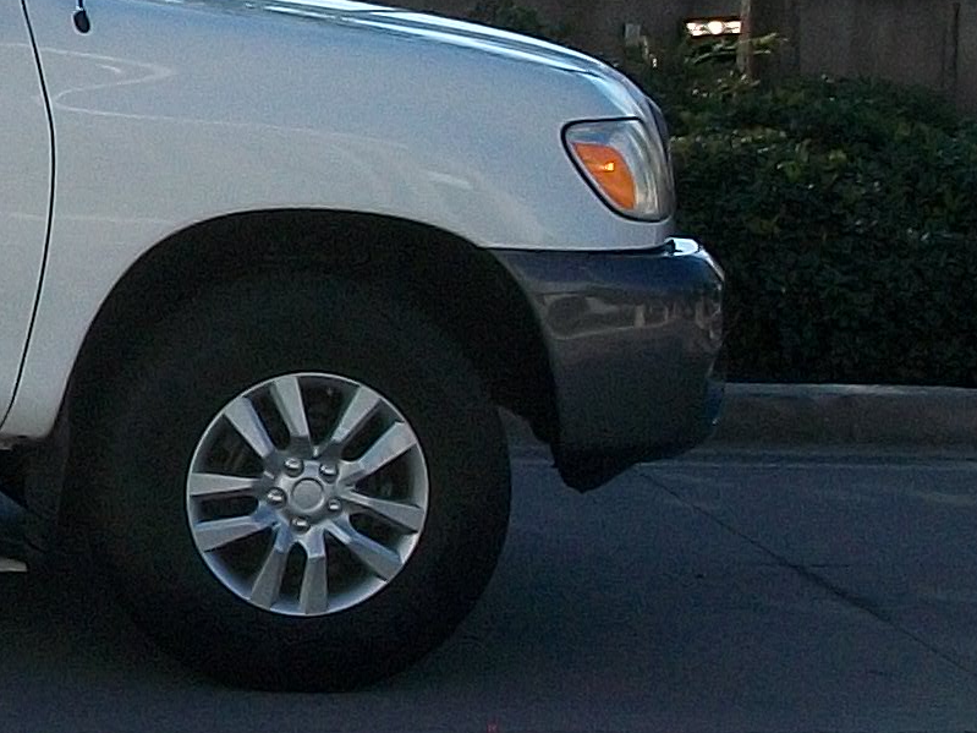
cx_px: -482
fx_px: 3923
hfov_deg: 13.4
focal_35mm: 139
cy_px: 53
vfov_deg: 10.6
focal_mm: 5.7
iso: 80
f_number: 5.5
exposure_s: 1/320
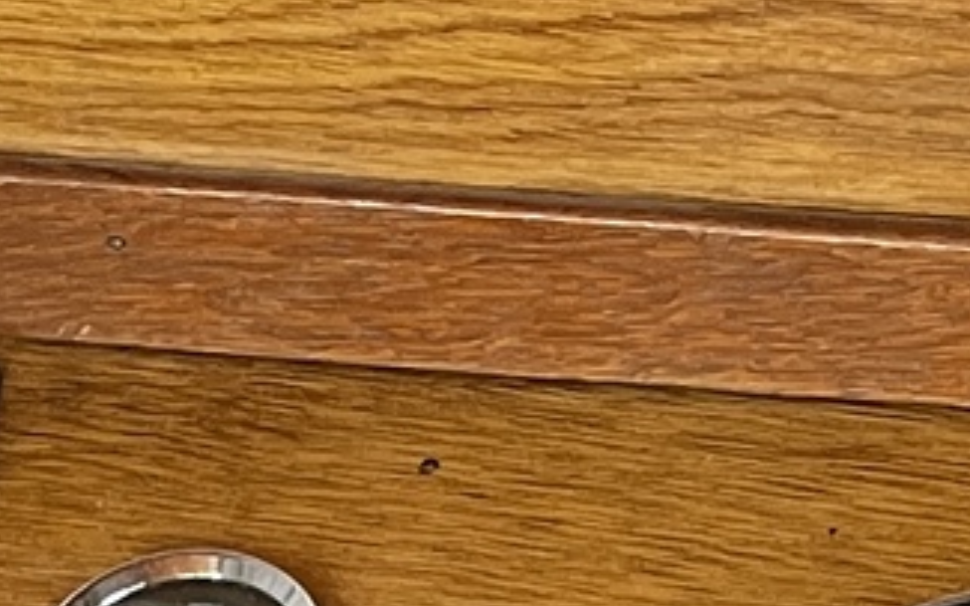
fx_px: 5603
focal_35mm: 212
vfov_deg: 5.9
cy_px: 1455
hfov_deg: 9.9
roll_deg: +4.0
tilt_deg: -35.3
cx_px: 260
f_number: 1.6
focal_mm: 5.1
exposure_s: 1/90
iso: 125
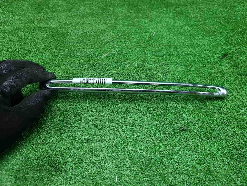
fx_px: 186
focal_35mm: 26
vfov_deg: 53.1
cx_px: 124
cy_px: 93
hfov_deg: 67.3
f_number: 1.8
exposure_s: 1/50
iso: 130
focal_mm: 5.4
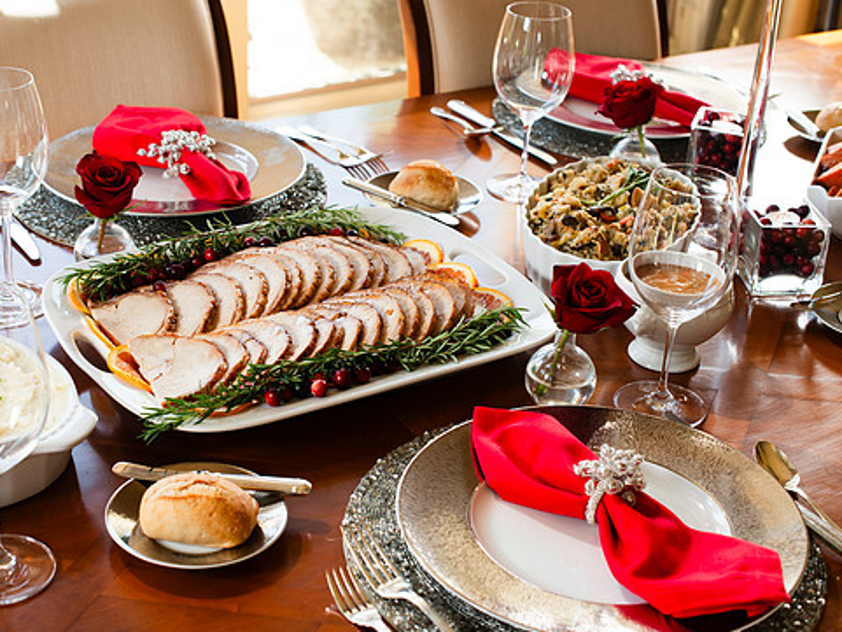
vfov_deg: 25.2
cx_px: 341
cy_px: 318
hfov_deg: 33.1
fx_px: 1411
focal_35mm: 58
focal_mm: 50
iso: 250
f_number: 5.6
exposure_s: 1/100
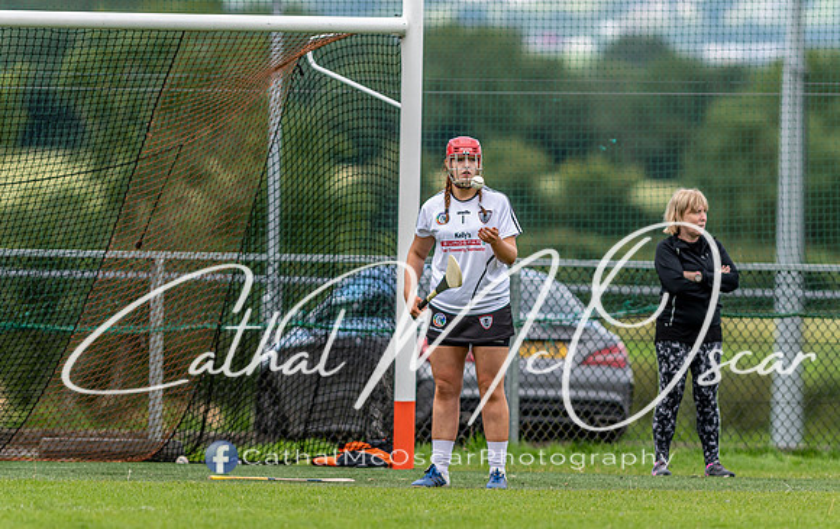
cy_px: 331
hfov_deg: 3.4
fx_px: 13980
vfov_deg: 2.2
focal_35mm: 610
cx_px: 375
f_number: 2.8
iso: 110
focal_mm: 300
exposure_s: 1/1000
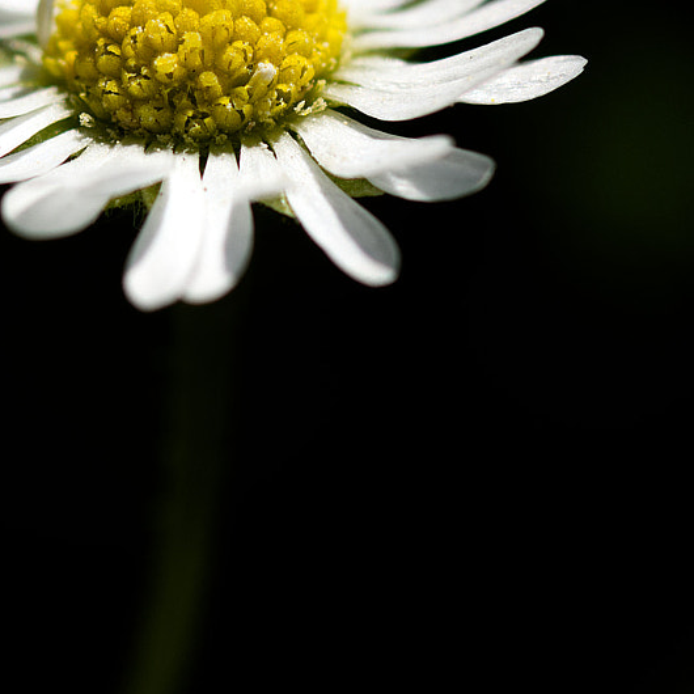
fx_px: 9170
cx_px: 215
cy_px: 8
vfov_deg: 4.3
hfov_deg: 4.3
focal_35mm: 404
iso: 200
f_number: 8
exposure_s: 1/800
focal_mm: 105
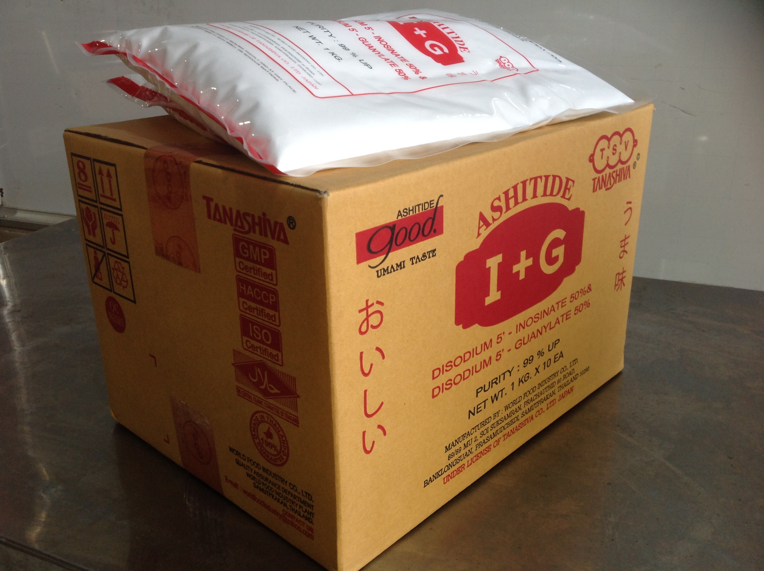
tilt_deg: -16.2
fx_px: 771
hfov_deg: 52.7
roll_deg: -0.7
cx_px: 382
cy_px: 286
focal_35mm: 35
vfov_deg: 40.6
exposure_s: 1/15
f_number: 2.4
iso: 64
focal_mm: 4.28
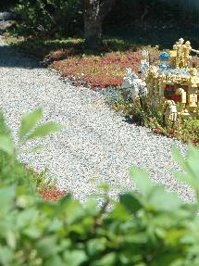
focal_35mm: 281
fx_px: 2155
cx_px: 155
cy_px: 63
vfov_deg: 7.0
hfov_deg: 5.3
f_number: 8
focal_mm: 70
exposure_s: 1/250
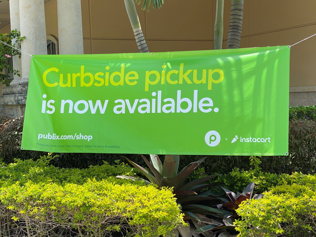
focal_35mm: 52
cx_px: 158
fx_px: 475
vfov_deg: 28.0
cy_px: 118
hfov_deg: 36.8
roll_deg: +0.8
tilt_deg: -3.6
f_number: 2
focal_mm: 6
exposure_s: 1/510
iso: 20
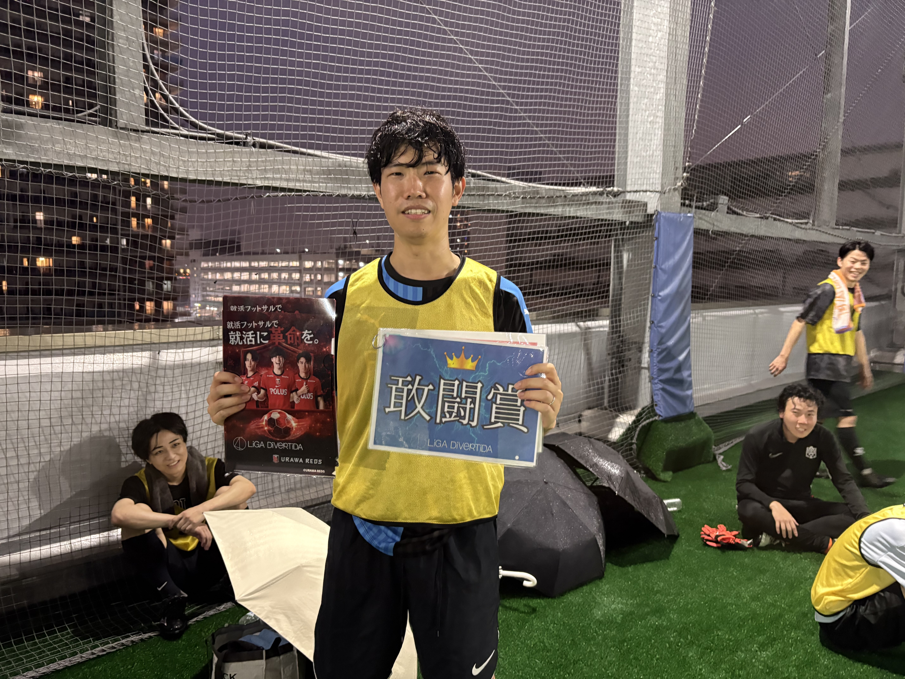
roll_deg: +2.1
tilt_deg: -6.6
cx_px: 452
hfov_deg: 67.3
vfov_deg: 53.1
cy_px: 340
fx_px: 680
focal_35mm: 26
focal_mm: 5.96
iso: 500
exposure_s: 1/25
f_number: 1.6
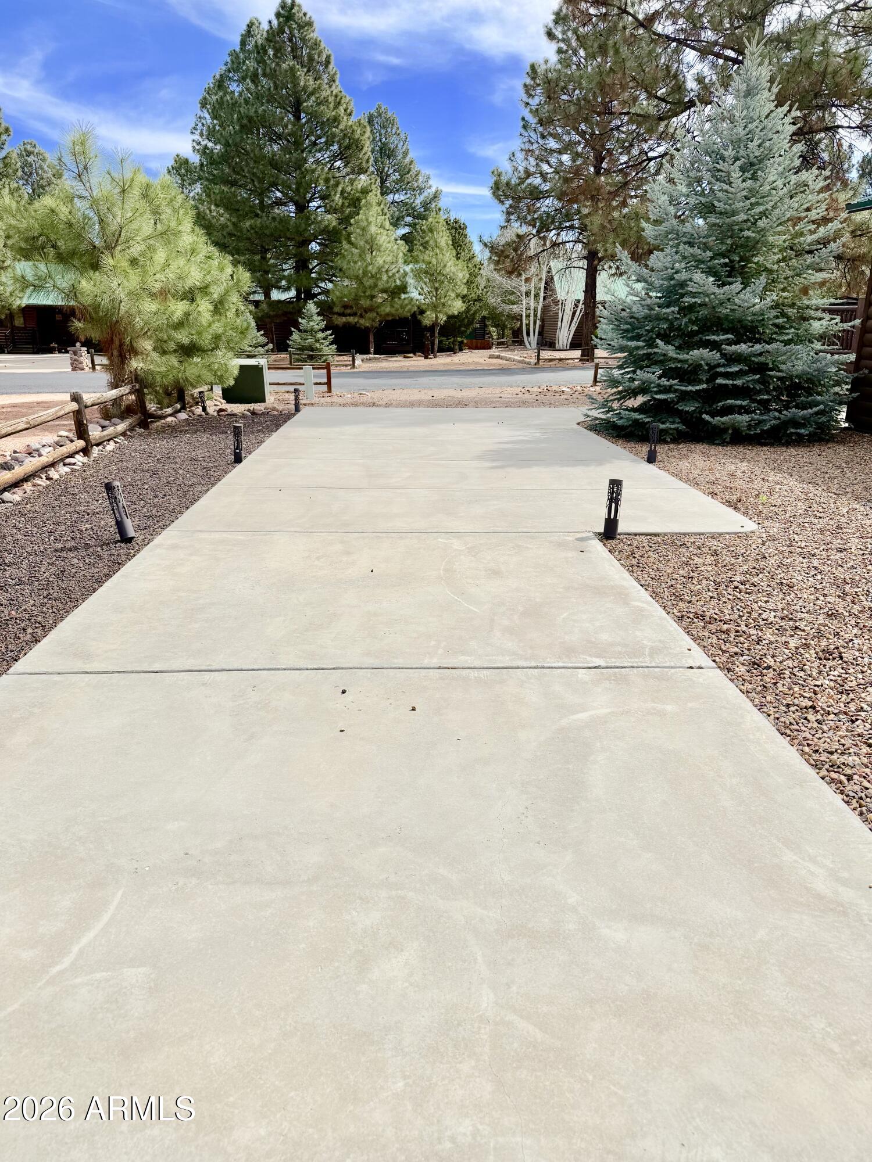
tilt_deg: -17.3
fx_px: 806
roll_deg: -1.2
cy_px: 581
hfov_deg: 56.8
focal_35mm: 24
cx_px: 436
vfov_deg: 71.6
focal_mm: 6.76
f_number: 1.78
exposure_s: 1/5714
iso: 80
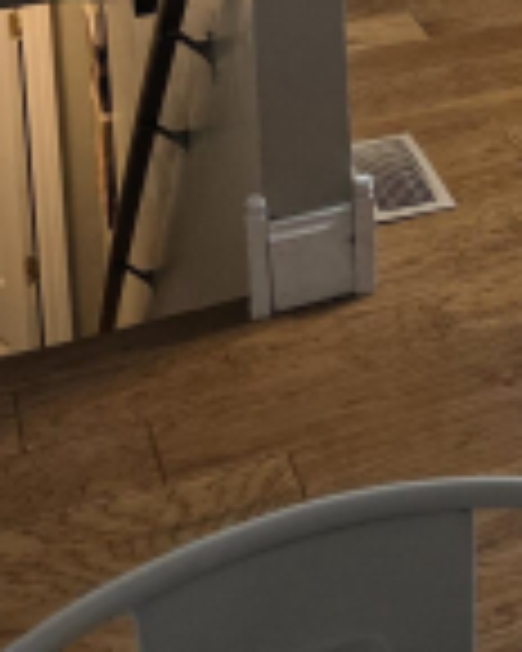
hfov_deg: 12.2
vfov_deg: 16.6
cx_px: 1217
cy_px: -387
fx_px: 1989
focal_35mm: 103
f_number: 1.7
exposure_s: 1/120
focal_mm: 6.3
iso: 200
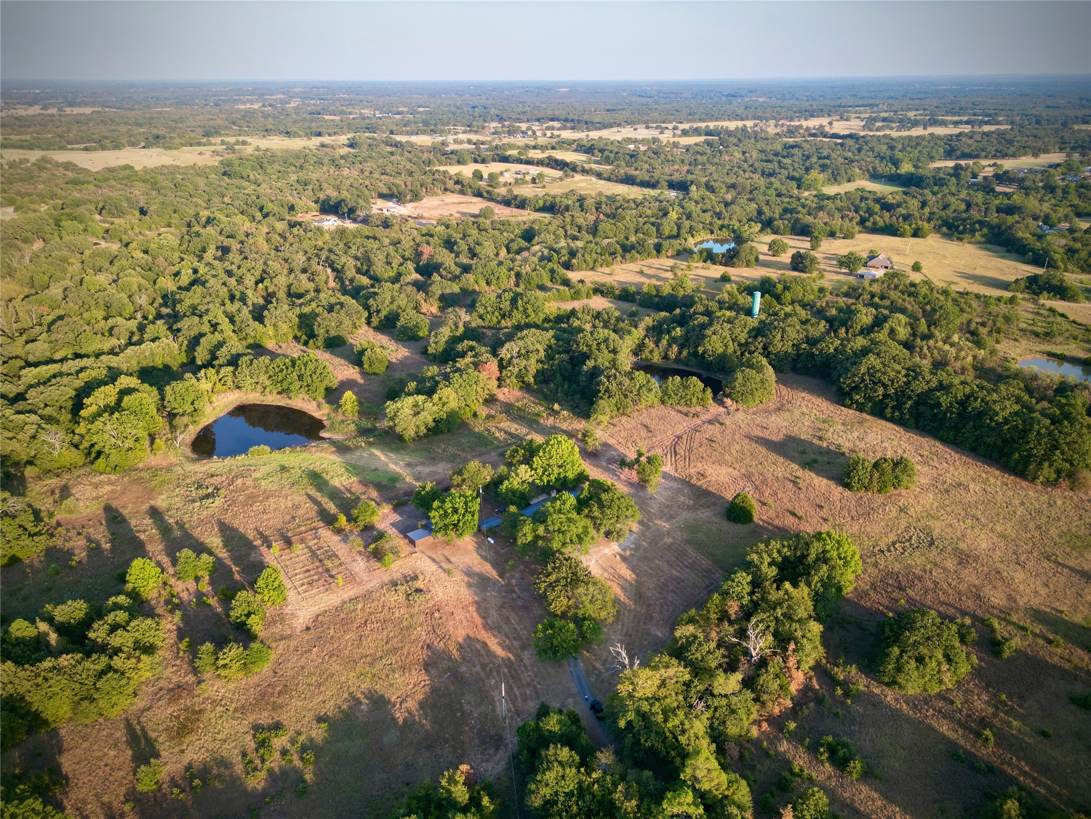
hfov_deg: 71.6
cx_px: 546
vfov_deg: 56.8
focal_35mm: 24
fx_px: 756
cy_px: 410
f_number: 1.7
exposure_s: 1/125
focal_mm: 6.72
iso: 140
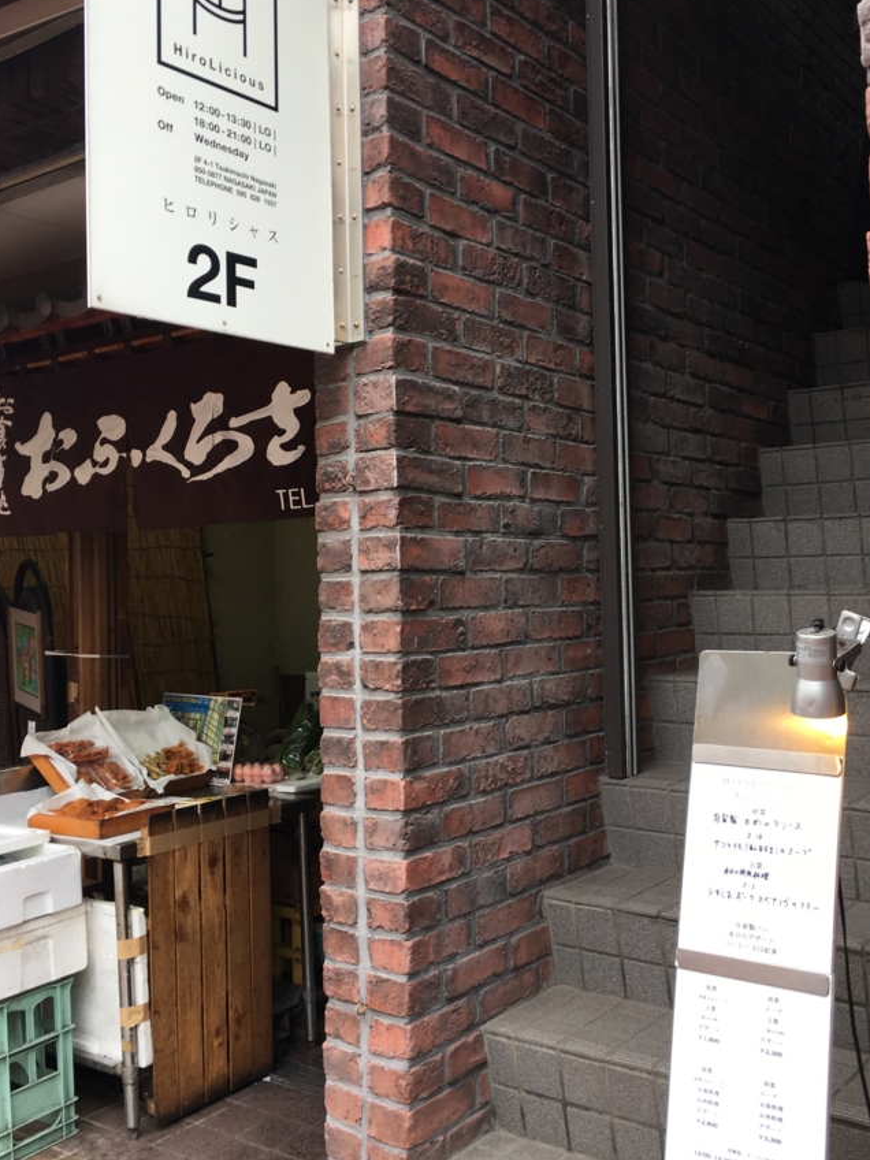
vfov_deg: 52.6
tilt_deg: +2.1
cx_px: 498
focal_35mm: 35
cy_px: 570
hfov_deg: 40.6
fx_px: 1173
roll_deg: +1.8
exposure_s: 1/60
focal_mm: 4.15
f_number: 2.2
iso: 25
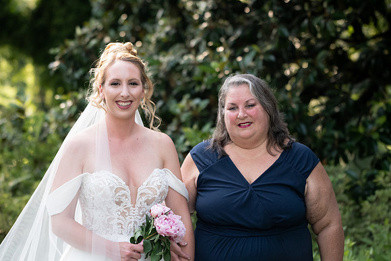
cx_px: 196
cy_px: 130
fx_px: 1467
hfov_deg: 15.2
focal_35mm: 135
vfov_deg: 10.2
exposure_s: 1/4000
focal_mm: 90
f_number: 2.8
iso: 2500
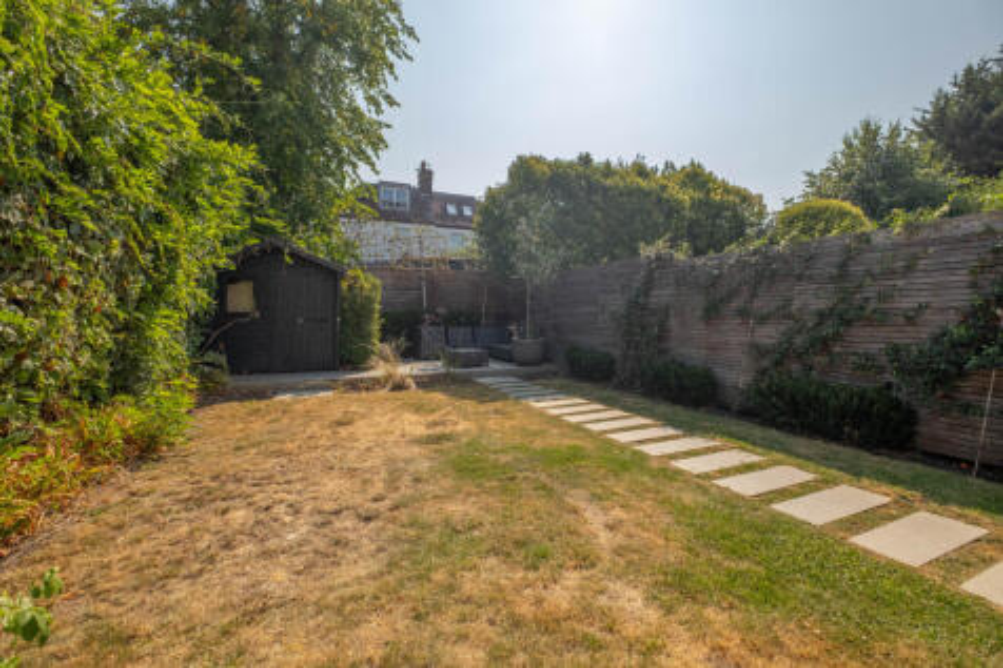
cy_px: 334
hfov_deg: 100.4
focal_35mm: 15
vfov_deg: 77.3
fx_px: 418
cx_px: 502
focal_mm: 10
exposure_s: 1/1250
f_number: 6.4
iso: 400
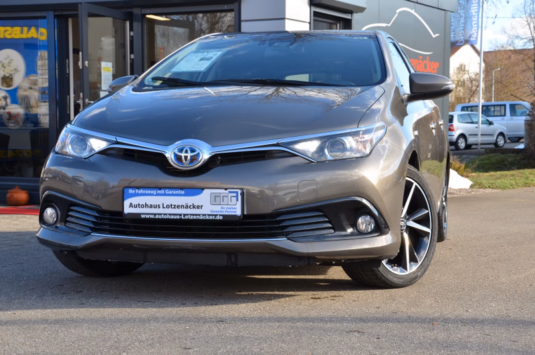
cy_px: 178
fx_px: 1068
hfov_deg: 28.1
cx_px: 268
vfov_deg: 18.8
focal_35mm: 72
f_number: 11
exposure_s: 1/100
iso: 200
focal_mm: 48
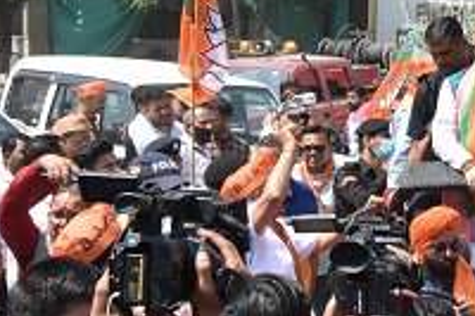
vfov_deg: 11.7
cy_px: 109
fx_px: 1542
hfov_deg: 16.7
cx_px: 589
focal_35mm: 117
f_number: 11
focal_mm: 26
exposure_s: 1/500
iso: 500
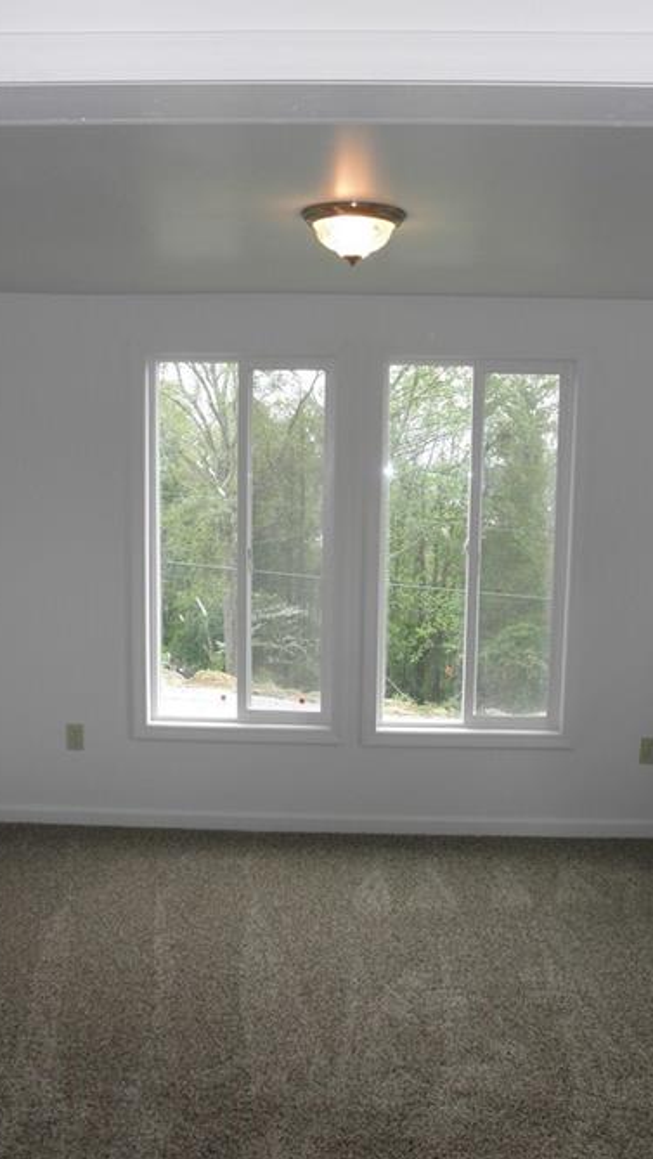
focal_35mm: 35
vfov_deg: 56.5
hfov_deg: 33.7
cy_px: 638
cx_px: 362
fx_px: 1076
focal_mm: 5
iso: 64
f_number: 3
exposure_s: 1/100
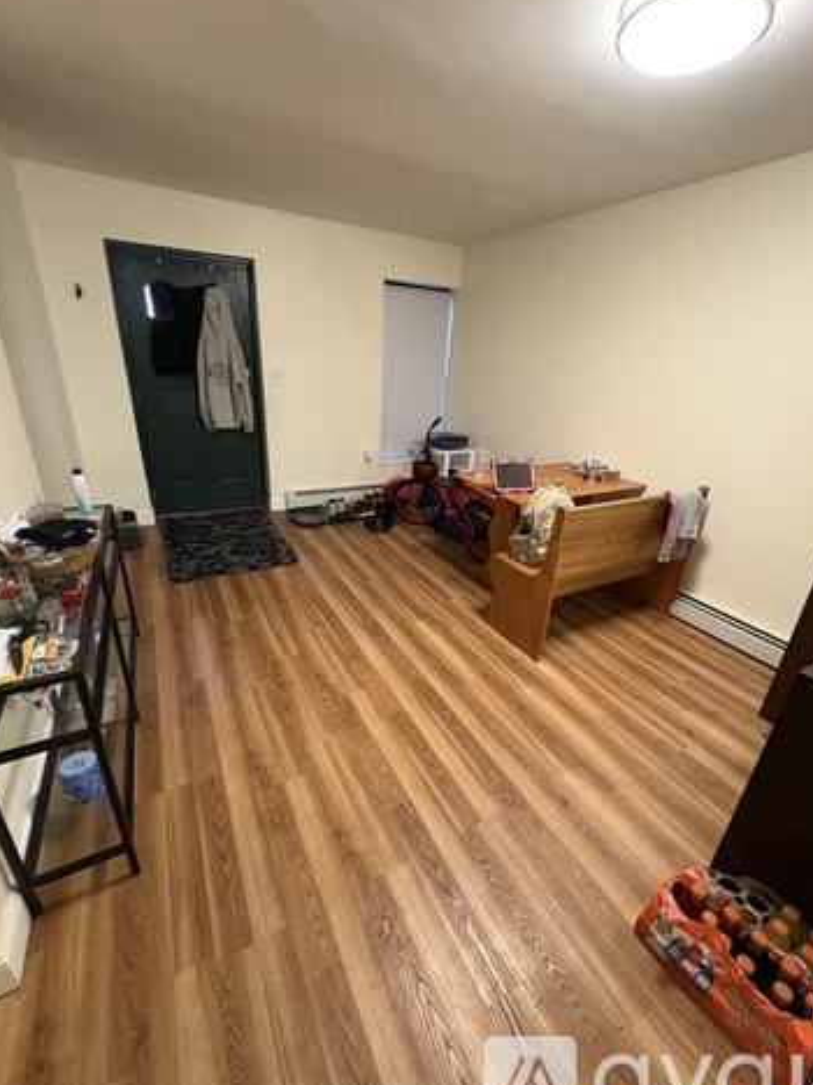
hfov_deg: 81.7
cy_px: 548
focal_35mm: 15
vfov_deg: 98.2
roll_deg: -5.0
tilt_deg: -16.9
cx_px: 424
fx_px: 470
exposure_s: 1/60
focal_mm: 2.22
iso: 640
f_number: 2.2
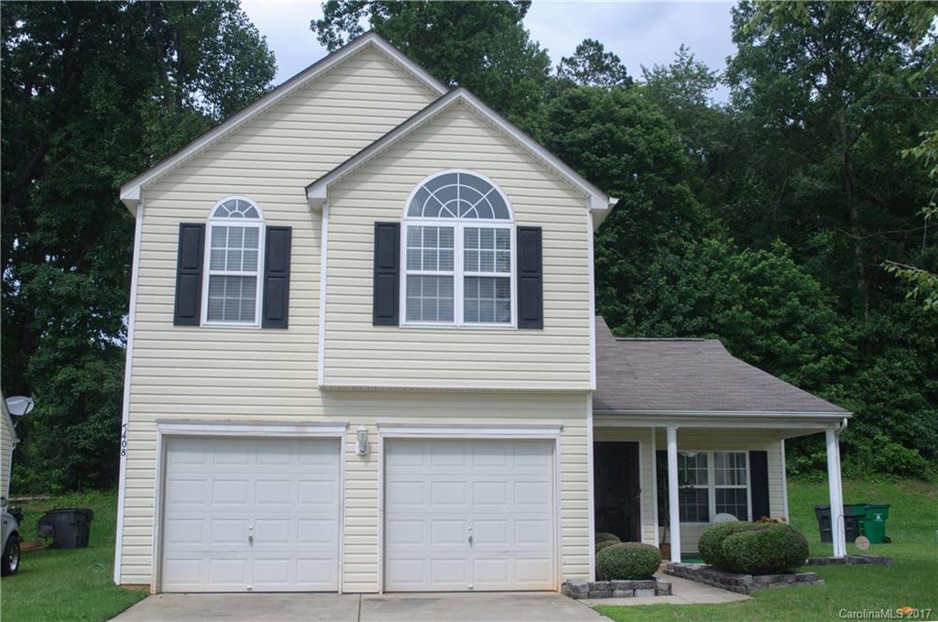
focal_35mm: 36
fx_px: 936
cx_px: 469
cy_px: 311
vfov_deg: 36.7
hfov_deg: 53.2
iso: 200
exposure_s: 1/320
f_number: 8
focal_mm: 24
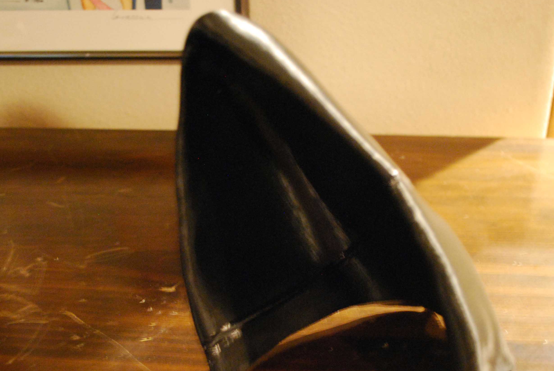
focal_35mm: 52
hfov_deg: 38.1
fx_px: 801
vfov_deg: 25.8
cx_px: 292
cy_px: 271
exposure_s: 1/2
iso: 1600
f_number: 4
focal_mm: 22
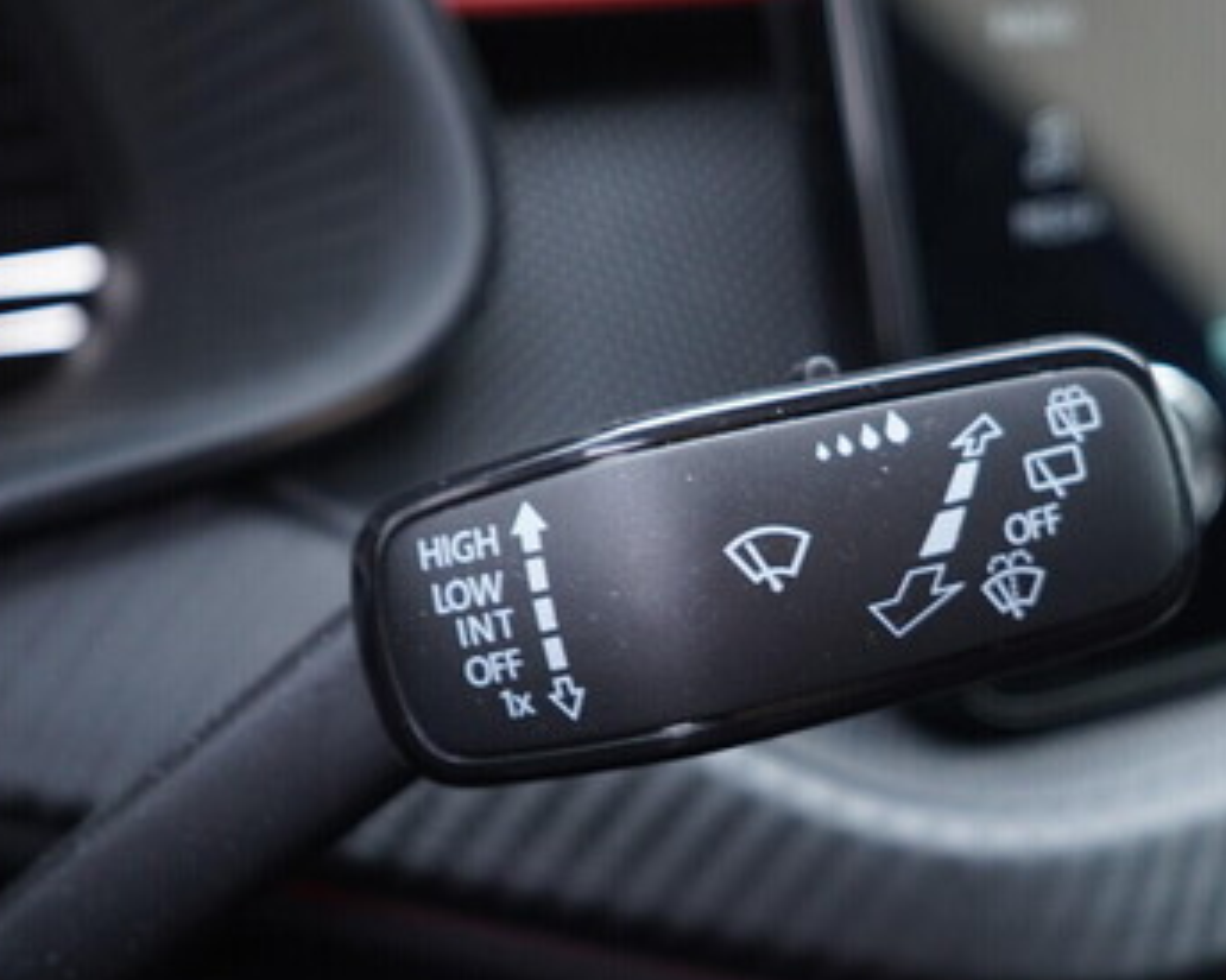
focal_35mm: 54
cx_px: 699
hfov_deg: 34.7
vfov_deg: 28.0
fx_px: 1959
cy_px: 622
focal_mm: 24
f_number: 2.8
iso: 400
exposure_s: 1/40
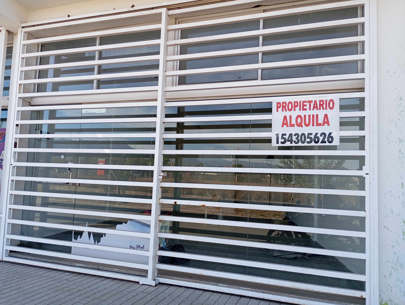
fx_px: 328
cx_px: 202
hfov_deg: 63.4
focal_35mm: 28
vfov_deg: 49.9
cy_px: 152
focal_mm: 4.27
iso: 103
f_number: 1.8
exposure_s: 1/132
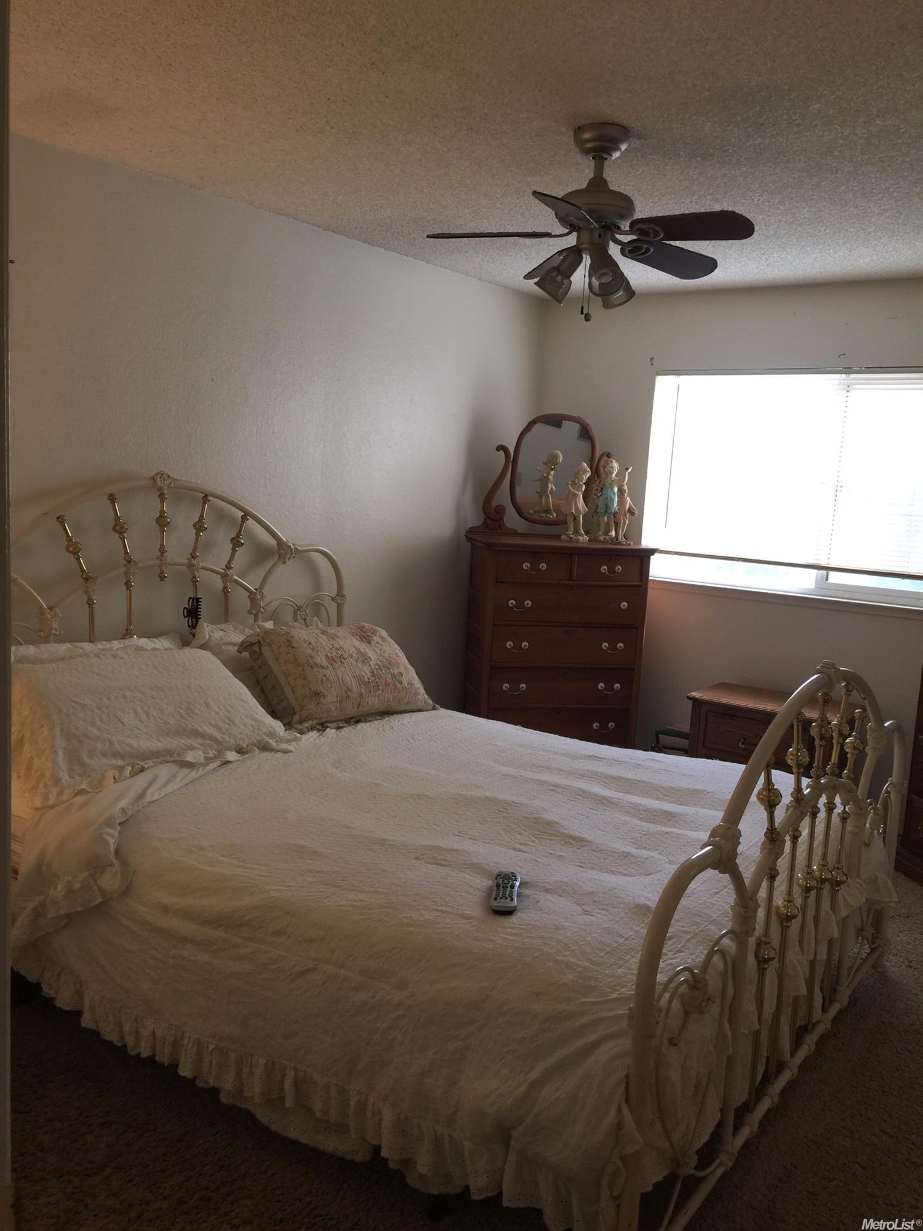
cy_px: 616
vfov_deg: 61.7
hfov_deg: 48.2
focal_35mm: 29
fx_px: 1031
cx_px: 462
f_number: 2.2
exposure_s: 1/40
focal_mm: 4.15
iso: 32
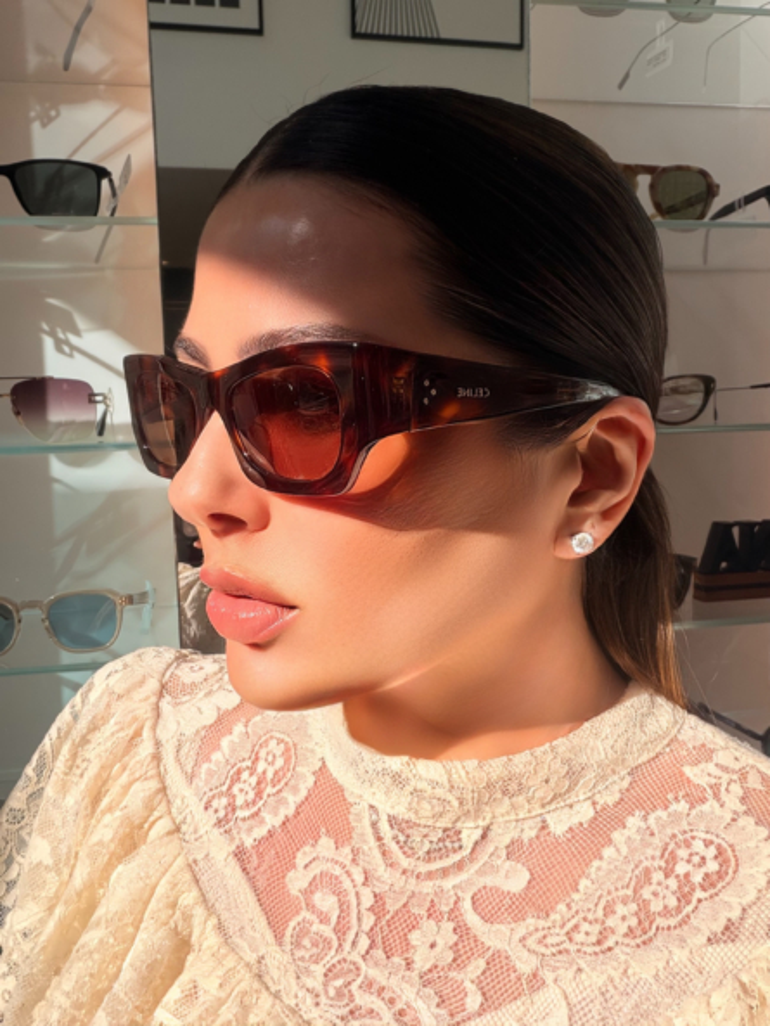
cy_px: 513
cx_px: 385
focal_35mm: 30
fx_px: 889
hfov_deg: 46.8
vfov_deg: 60.0
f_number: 1.9
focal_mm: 2.71
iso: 25
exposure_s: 1/923
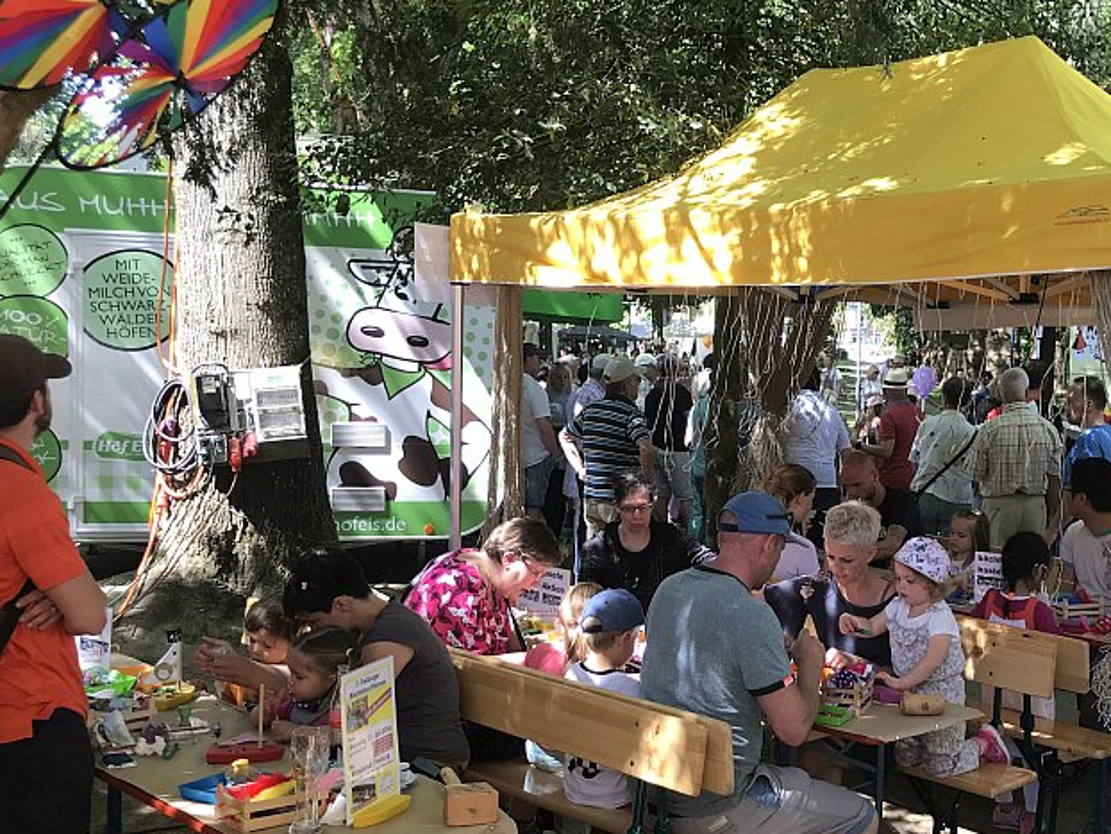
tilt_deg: -3.8
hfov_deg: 44.2
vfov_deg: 34.3
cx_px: 730
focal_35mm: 42
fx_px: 1349
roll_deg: -1.3
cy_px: 480
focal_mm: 3.99
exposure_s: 1/184
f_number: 1.8
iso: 20
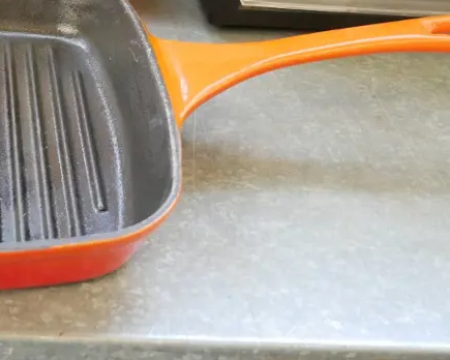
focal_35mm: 69
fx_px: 919
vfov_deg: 21.7
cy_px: 38
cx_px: 19
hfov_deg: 26.3
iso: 2000
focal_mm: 15
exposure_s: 1/60
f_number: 4
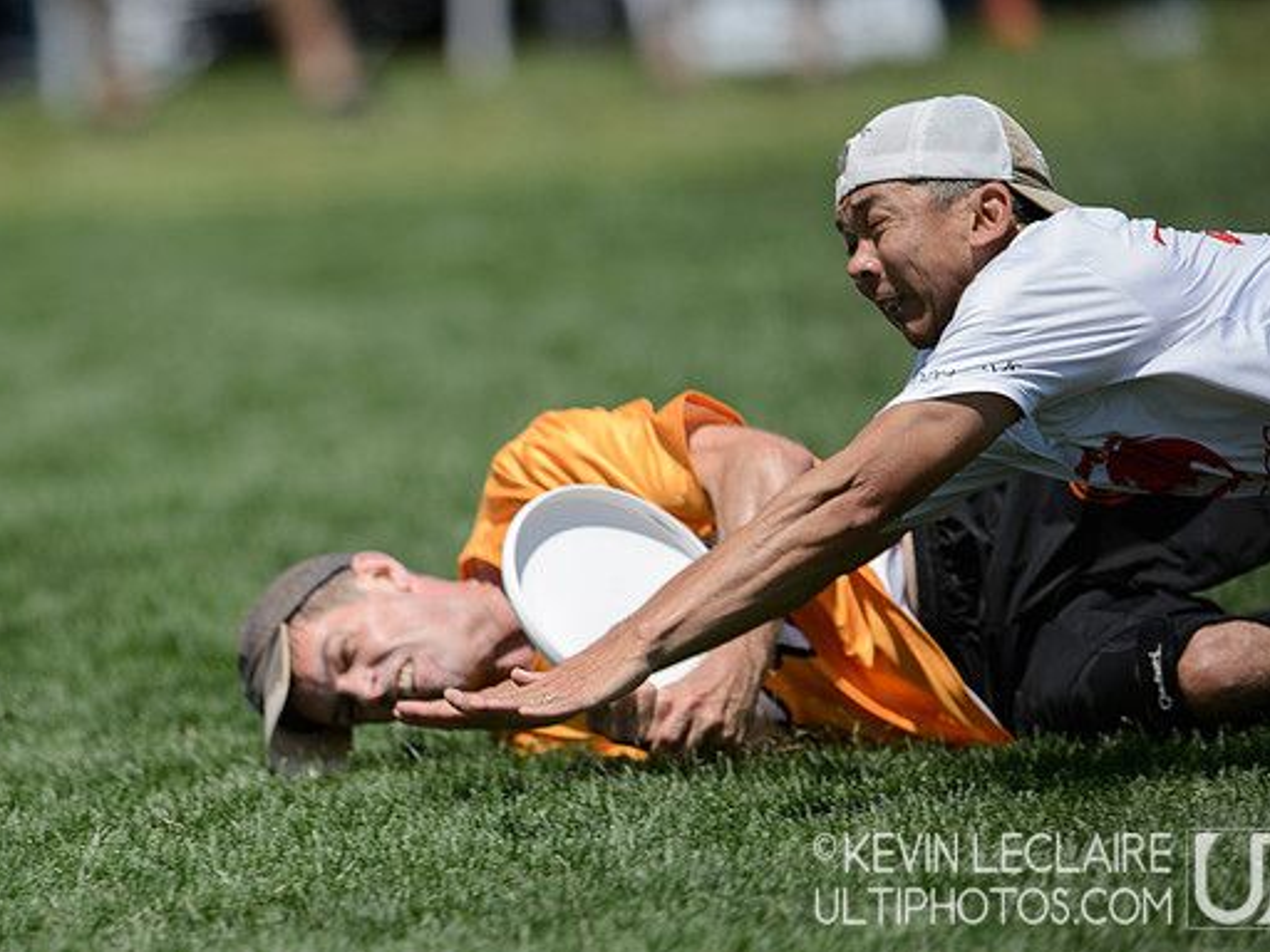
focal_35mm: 642
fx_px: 23554
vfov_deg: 2.3
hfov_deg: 3.1
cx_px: 310
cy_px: 596
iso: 160
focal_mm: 400
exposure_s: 1/3200
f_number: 2.8
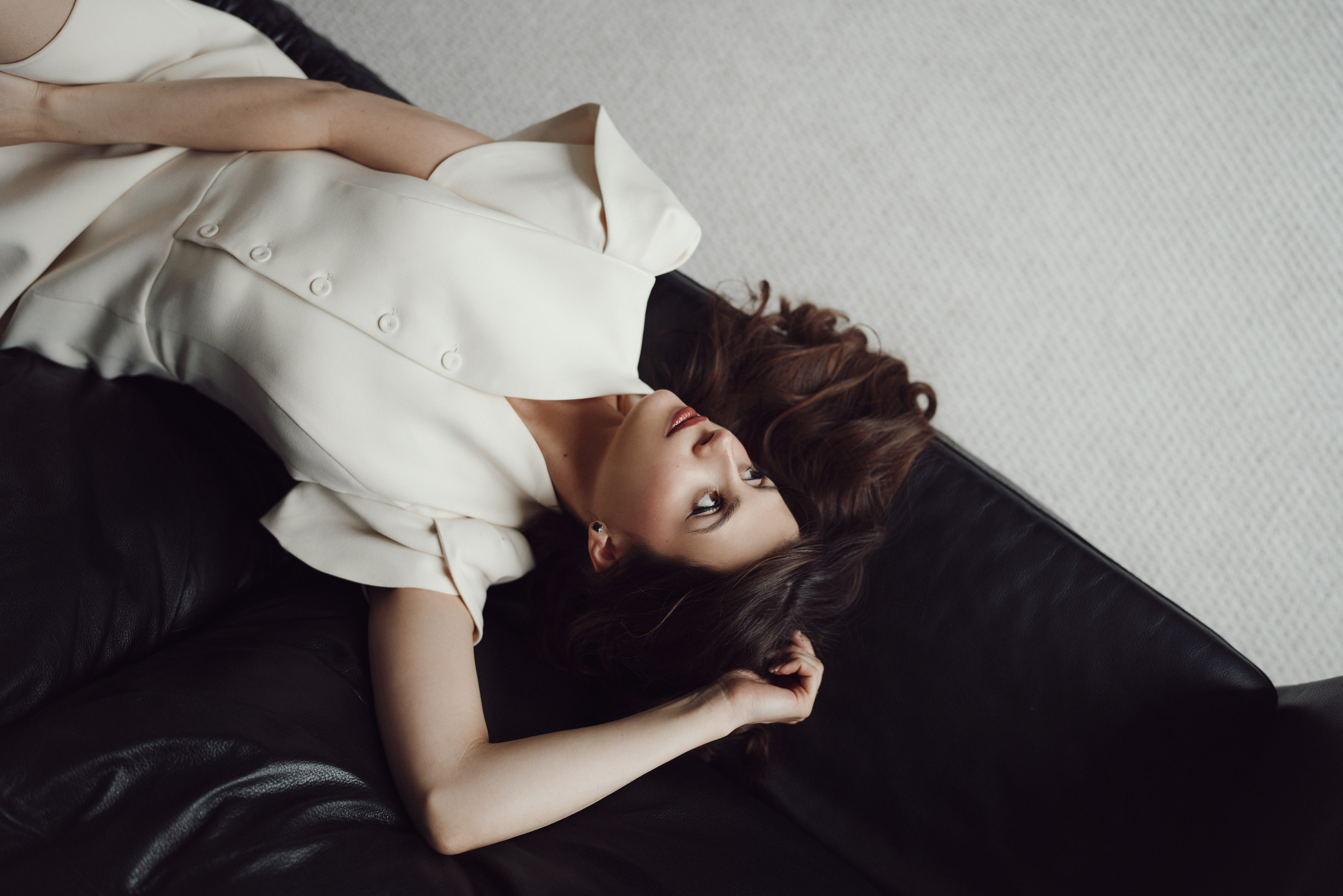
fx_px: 1306
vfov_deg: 37.9
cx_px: 672
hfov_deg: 54.4
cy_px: 448
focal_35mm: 35
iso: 64
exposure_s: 1/200
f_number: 1.6
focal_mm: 35
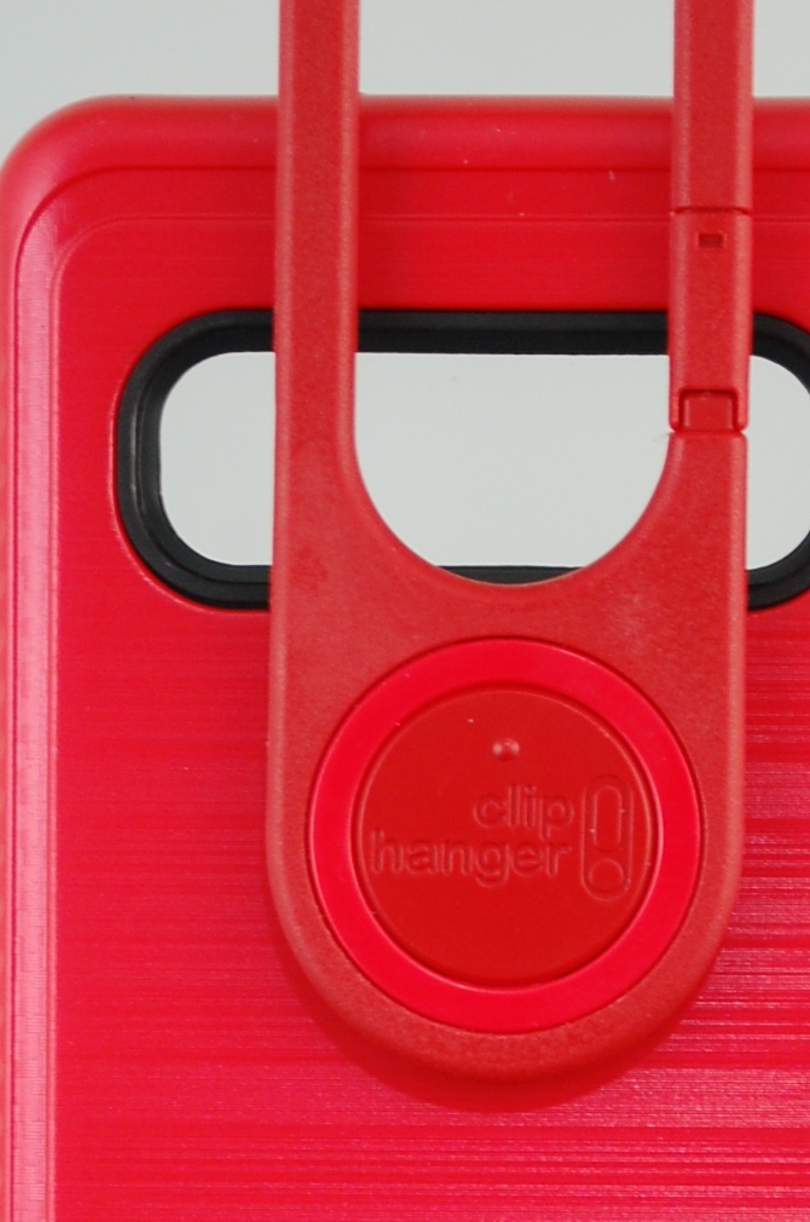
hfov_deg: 10.2
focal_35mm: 134
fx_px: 4538
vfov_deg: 15.3
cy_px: 907
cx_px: 601
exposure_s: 1/30
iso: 450
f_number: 5.3
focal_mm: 40
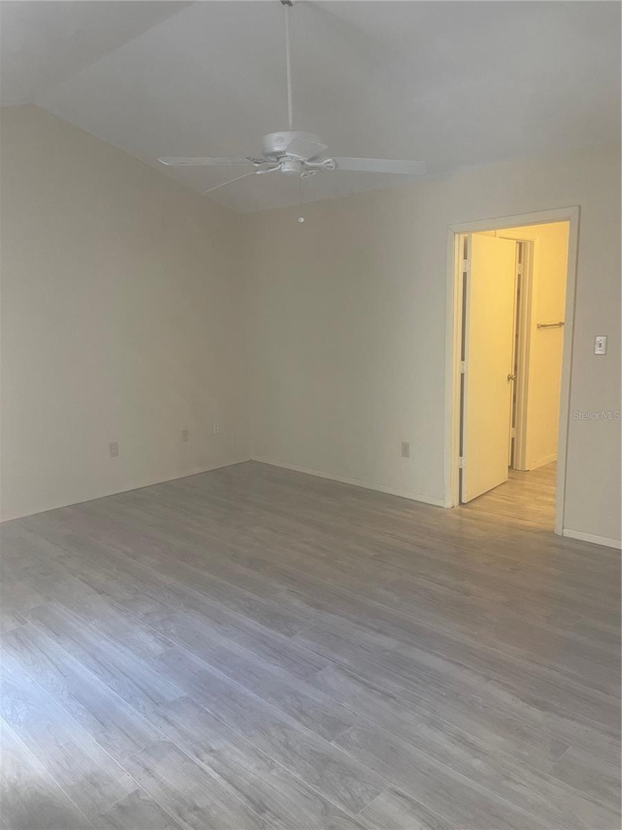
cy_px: 415
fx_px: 599
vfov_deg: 69.4
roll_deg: +2.6
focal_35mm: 25
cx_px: 311
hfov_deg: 54.9
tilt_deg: -10.7
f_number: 1.6
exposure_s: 1/60
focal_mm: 5.1
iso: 160
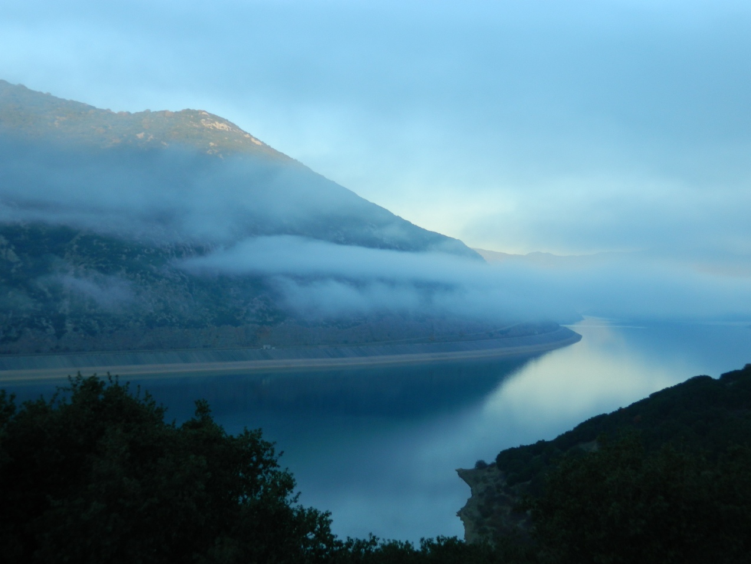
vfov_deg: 35.1
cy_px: 282
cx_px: 376
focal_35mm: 41
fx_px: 890
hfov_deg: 45.8
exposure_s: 1/200
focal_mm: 7.3
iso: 80
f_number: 3.5
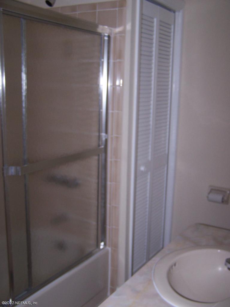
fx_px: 337
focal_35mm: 38
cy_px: 154
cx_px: 115
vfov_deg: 49.0
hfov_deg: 37.7
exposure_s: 1/60
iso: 140
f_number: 2.8
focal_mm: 6.3
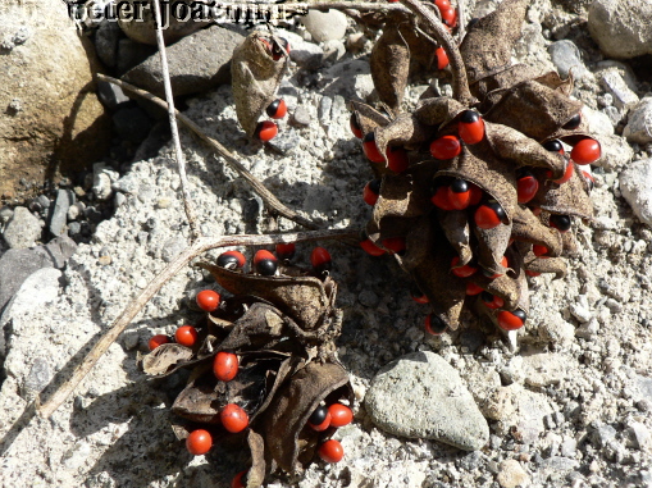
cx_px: 358
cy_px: 257
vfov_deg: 36.8
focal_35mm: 39
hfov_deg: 47.8
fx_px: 734
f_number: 4
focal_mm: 6
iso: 64
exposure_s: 1/400
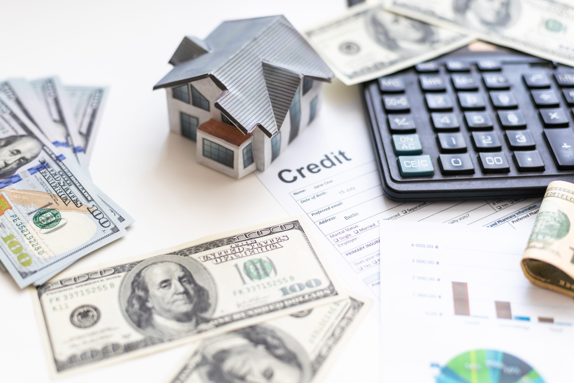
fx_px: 797
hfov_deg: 39.6
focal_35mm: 50
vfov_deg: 27.0
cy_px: 192
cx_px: 287
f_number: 2.5
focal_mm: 50
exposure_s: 1/125
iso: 125
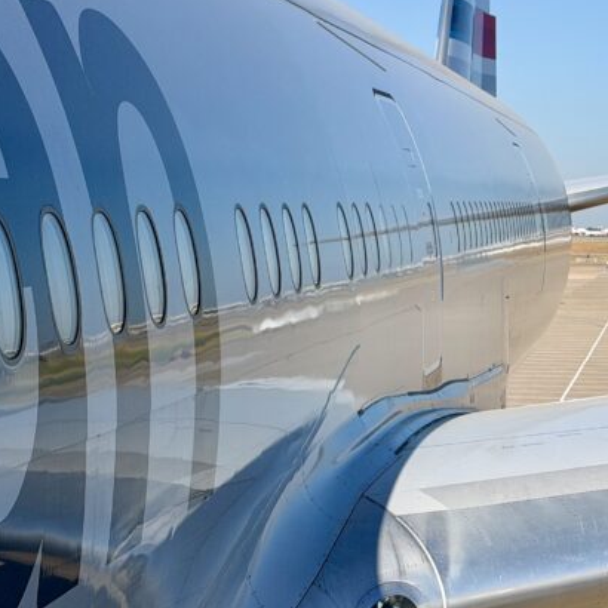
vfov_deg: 16.4
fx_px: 2106
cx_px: 443
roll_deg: +0.2
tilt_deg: +0.5
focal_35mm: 106
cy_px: 184
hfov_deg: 16.4
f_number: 1.78
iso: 64
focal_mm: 6.76
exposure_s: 1/7143
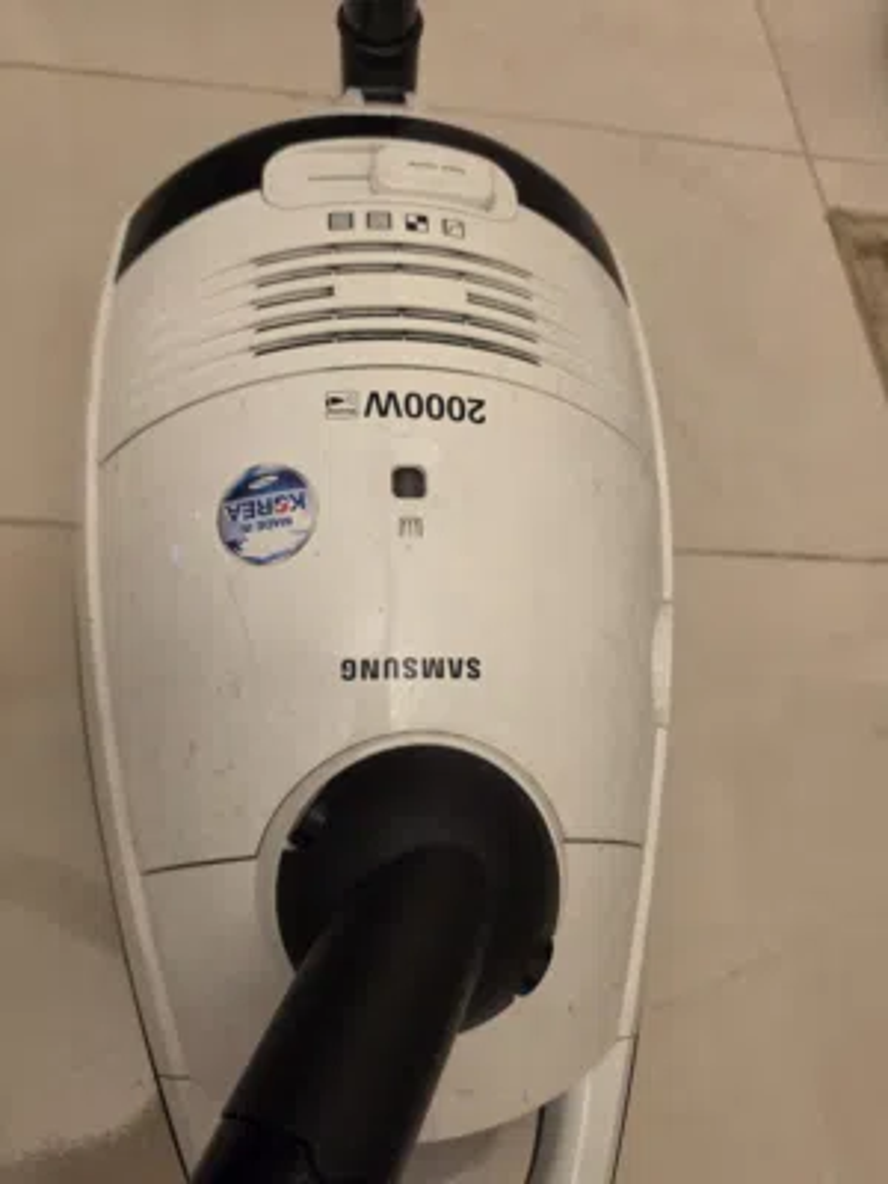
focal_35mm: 23
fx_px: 787
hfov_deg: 58.9
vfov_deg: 73.9
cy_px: 592
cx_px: 444
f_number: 1.4
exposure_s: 1/100
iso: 320
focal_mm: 6.5
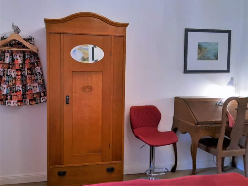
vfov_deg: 53.1
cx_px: 124
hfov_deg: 67.3
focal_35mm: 26
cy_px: 93
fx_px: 186
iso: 200
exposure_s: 1/50
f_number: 1.7
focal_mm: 3.92
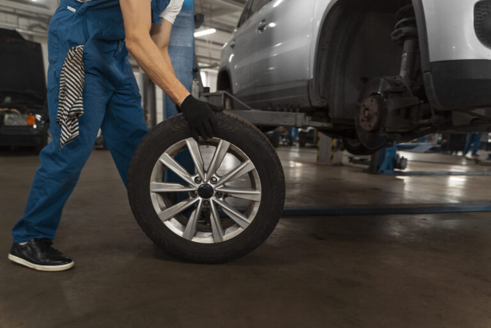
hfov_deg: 65.5
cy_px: 164
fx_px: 382
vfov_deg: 46.4
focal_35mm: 28
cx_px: 246
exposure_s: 1/160
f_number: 2.8
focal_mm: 28
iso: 1250
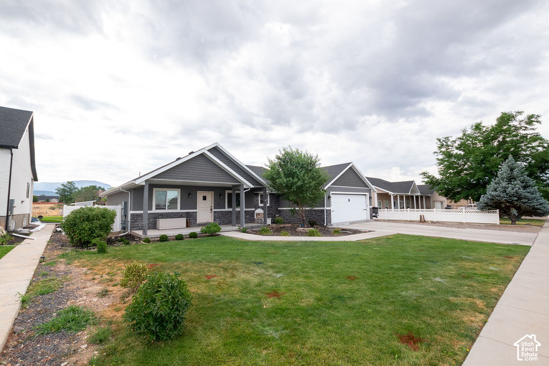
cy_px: 183
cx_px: 274
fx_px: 236
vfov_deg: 75.5
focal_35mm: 15
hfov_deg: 98.6
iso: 200
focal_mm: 10
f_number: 5
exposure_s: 1/500
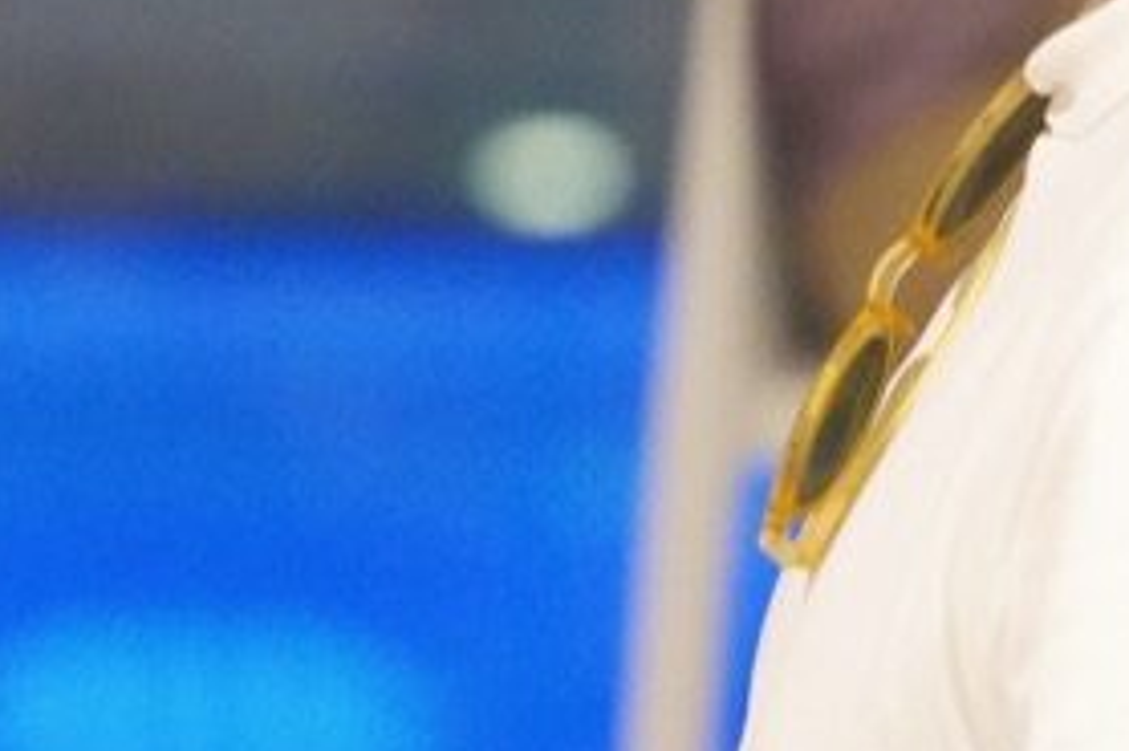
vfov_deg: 3.4
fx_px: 12474
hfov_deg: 5.1
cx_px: -597
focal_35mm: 398
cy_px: -235
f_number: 2.5
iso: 12800
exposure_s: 1/100
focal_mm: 85
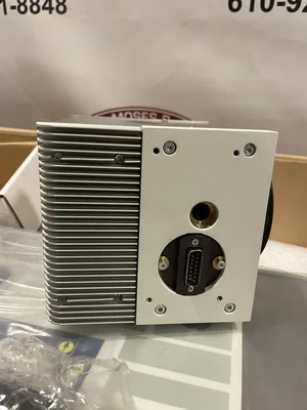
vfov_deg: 67.3
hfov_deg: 53.1
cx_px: 154
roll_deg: -1.5
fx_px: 307
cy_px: 205
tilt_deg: -23.6
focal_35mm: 26
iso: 320
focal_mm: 4.2
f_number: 1.6
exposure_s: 1/60
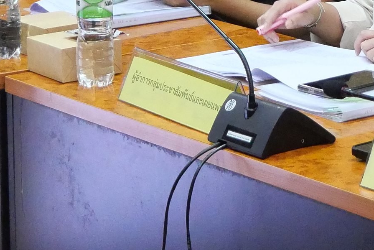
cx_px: 290
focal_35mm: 170
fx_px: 1767
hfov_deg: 12.0
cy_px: -104
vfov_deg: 8.0
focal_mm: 20
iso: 4000
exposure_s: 1/80
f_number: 4.5
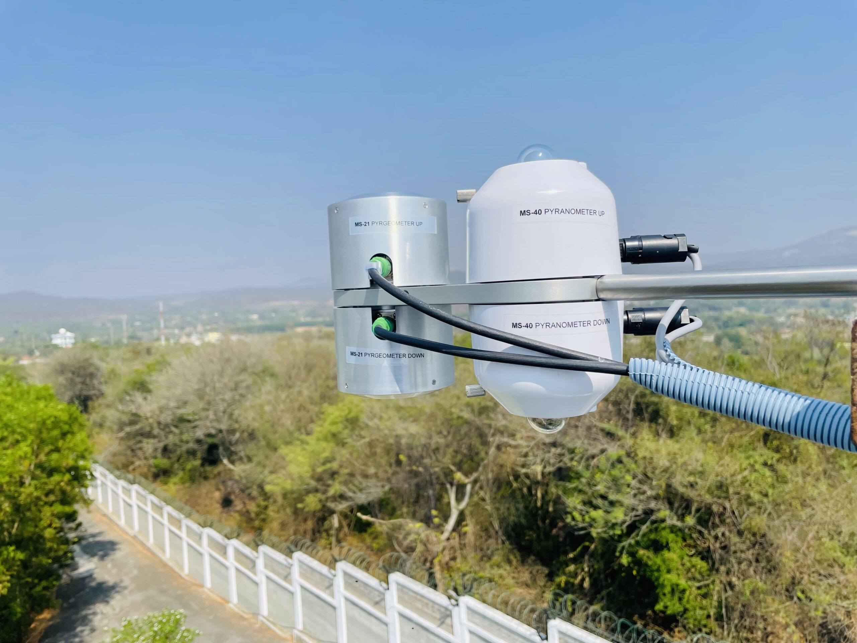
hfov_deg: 67.3
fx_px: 644
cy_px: 322
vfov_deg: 53.1
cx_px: 428
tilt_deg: -3.2
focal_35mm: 26
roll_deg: +3.0
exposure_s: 1/4651
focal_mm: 4.2
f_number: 1.6
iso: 32
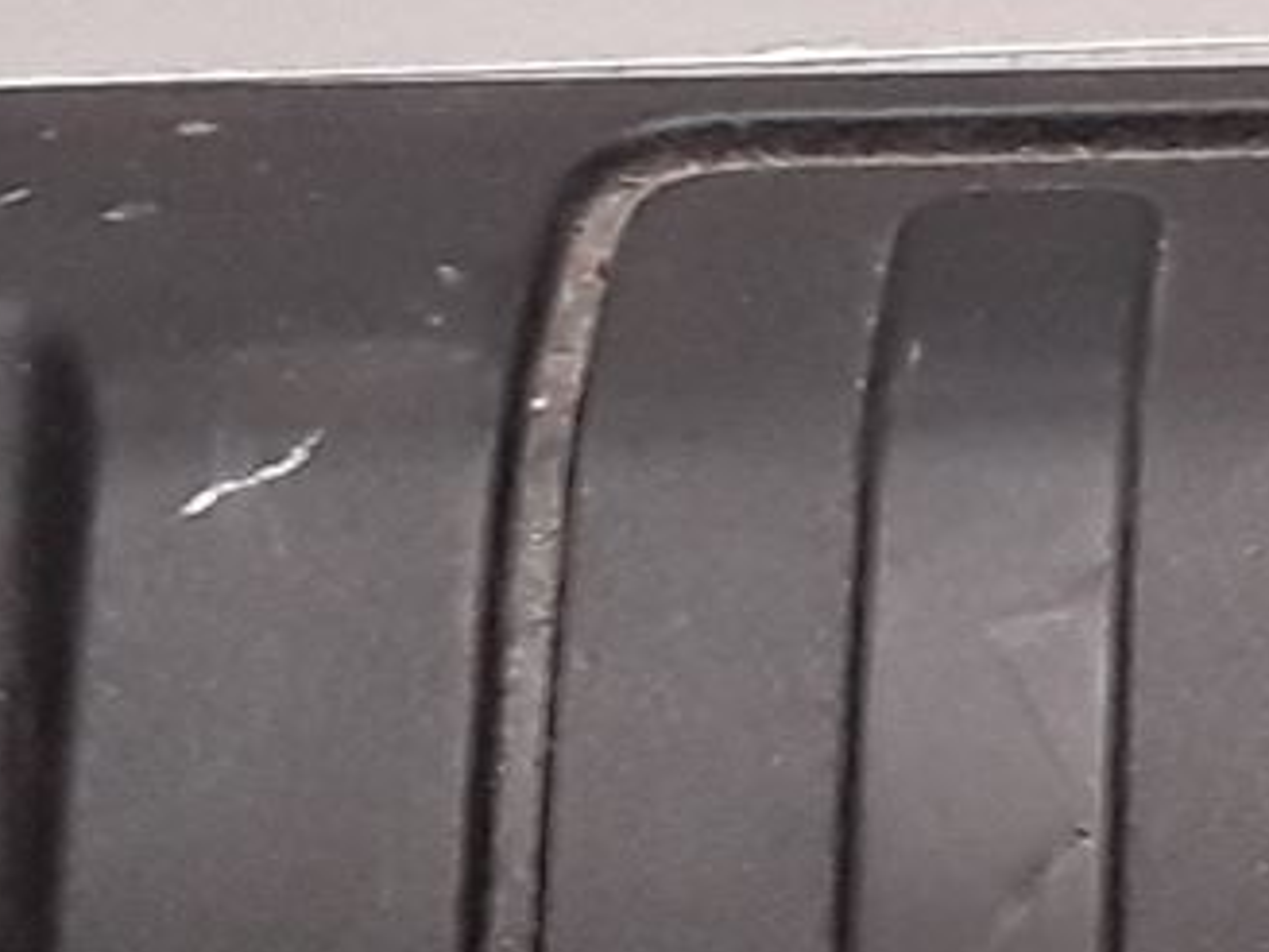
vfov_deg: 8.4
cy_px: 54
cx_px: 2662
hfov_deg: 10.3
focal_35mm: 175
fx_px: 6415
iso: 100
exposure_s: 1/100
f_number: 1.9
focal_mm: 2.91
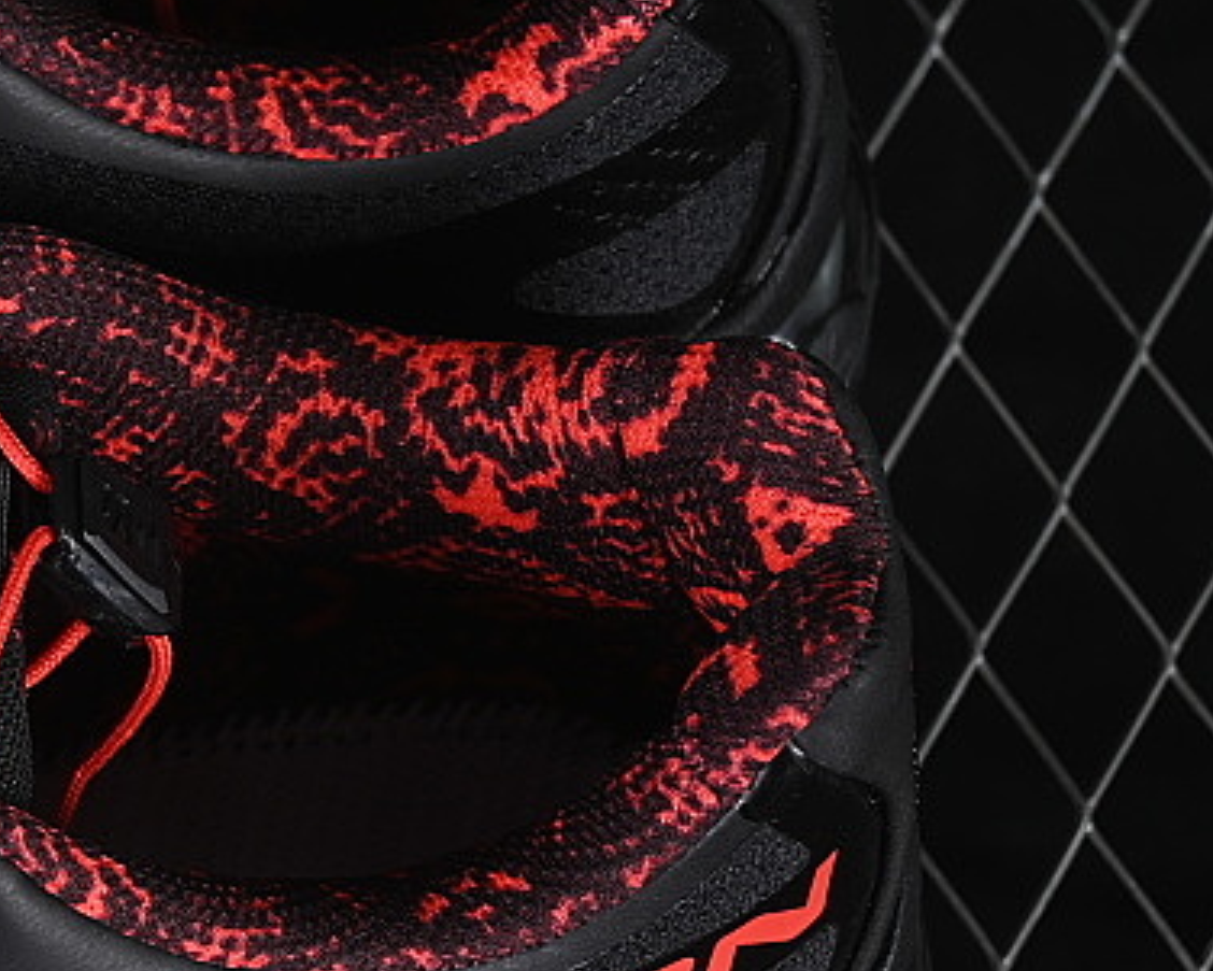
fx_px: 7254
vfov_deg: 7.7
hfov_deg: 9.4
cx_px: -416
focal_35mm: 202
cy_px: 542
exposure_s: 1/50
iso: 160
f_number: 6.3
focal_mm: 50
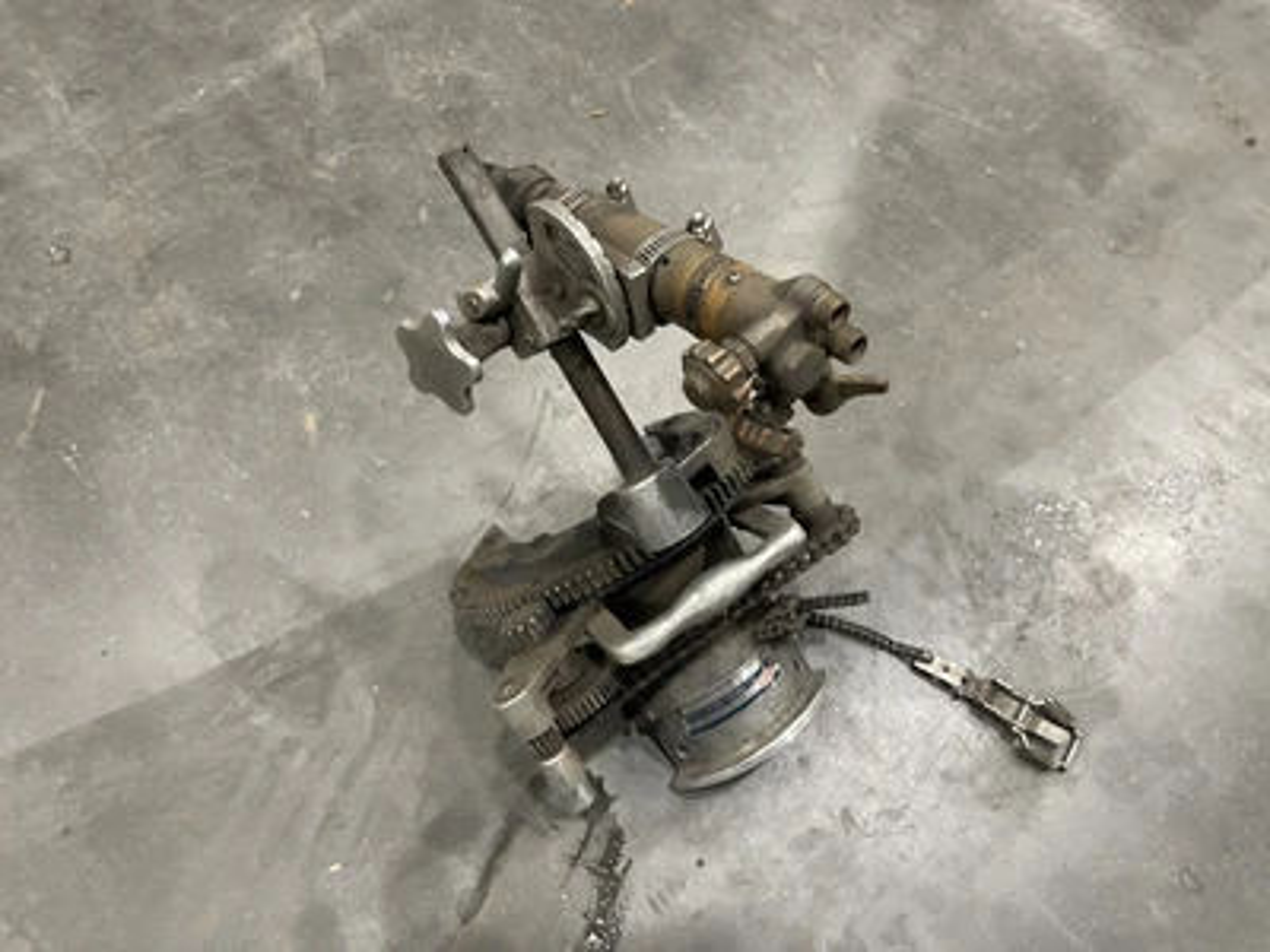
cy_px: 476
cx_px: 635
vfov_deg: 54.9
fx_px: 917
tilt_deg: -59.3
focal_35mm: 25
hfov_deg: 69.4
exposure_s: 1/60
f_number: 1.6
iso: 250
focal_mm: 5.1
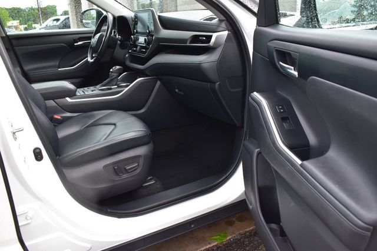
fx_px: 330
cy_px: 126
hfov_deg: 59.5
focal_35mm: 32
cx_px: 188
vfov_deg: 41.7
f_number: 6.3
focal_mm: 21
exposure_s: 1/15
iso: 450
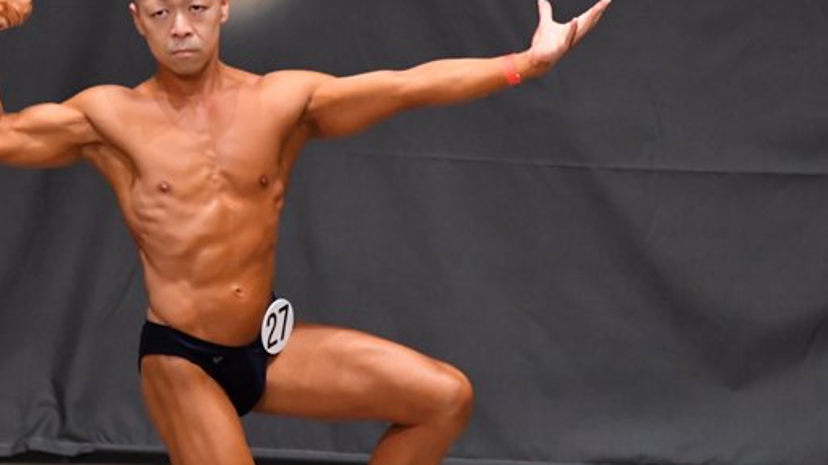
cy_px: 255
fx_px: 10361
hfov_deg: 4.6
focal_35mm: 472
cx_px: 232
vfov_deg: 2.6
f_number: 5.6
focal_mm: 200
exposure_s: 1/400
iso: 6400
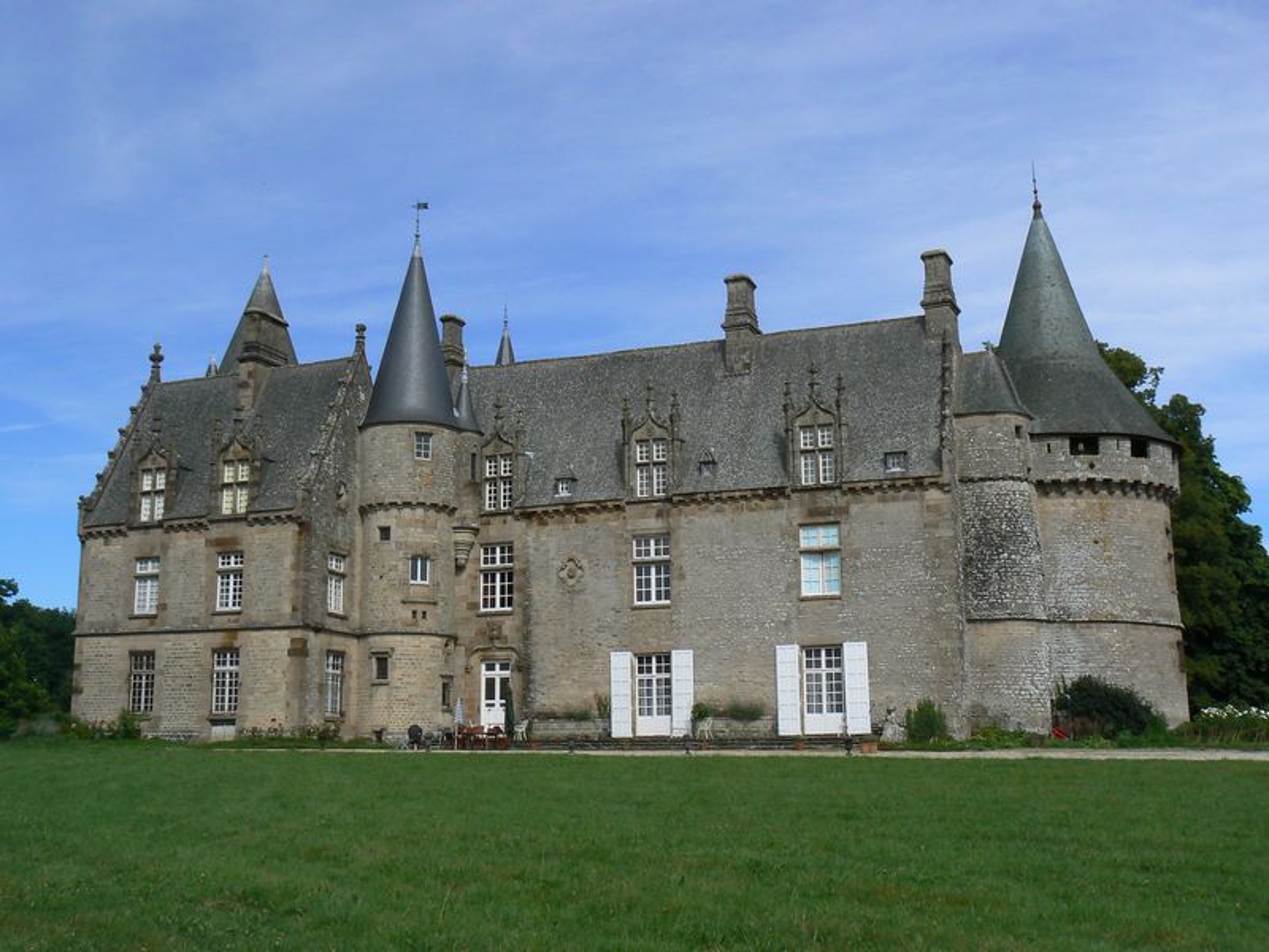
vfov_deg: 36.0
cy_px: 476
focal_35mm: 40
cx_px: 634
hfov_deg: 46.8
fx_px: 1466
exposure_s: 1/500
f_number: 8
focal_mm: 6.7
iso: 100
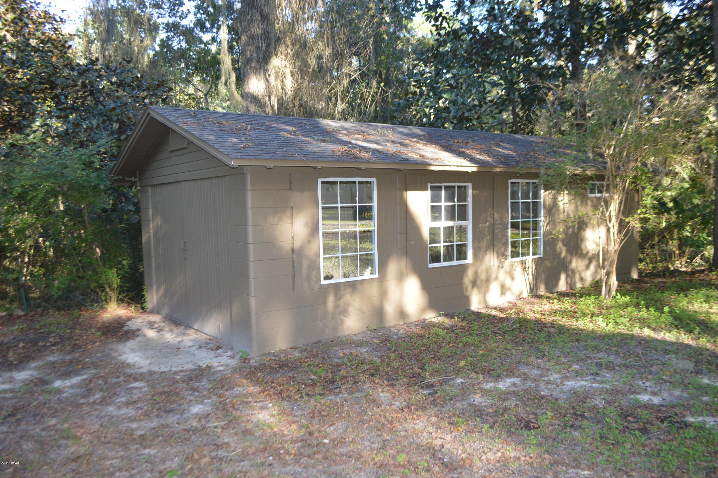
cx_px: 359
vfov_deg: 47.8
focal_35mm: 27
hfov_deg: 67.4
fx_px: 538
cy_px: 239
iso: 360
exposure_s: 1/125
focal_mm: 18
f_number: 4
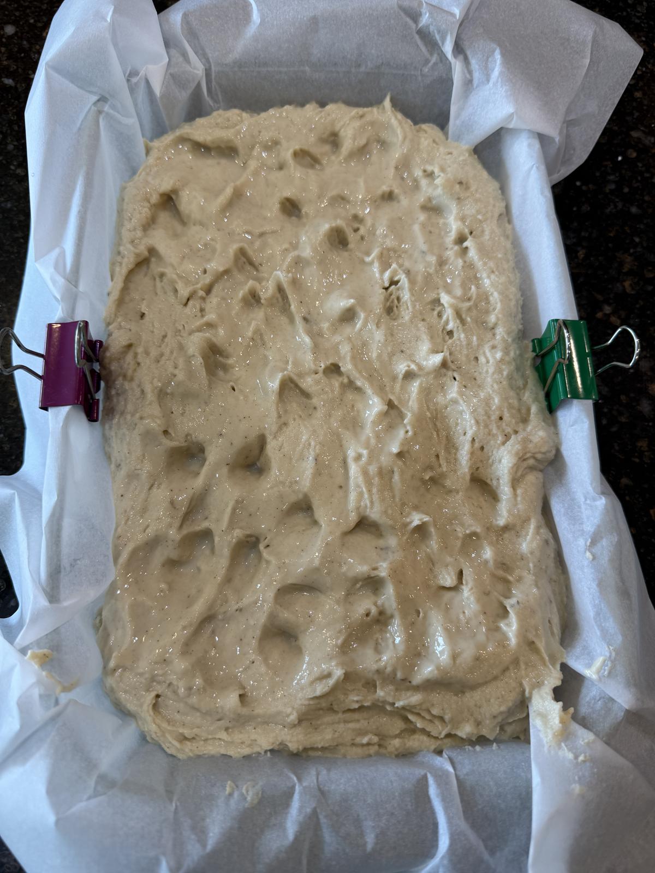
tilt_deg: -71.9
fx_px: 606
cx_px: 328
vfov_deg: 71.6
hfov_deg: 56.8
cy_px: 436
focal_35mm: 24
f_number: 1.78
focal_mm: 6.76
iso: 64
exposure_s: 1/120
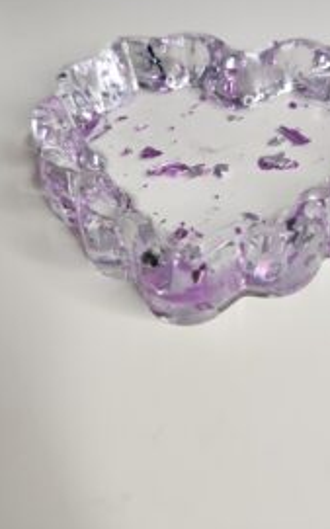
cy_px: 142
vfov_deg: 52.1
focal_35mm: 36
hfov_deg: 34.9
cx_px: 227
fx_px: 519
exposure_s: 1/100
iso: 160
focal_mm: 5.4
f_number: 1.8
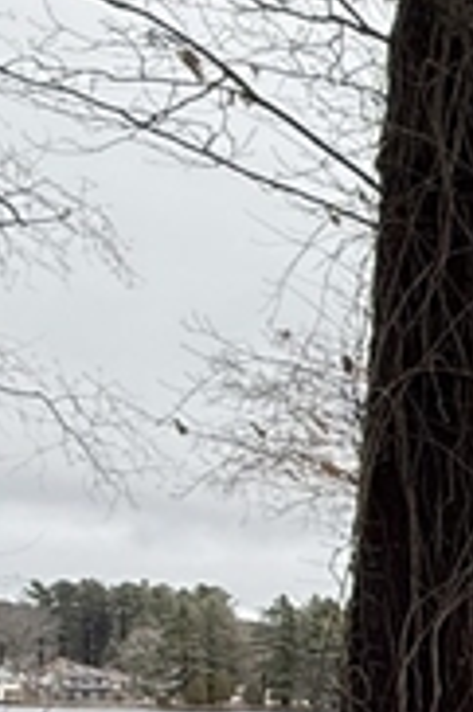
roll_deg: -1.7
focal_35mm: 82
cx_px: 1478
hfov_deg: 10.6
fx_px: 1619
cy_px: 728
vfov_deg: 23.6
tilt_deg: -0.5
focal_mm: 2.22
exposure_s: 1/181
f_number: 2.2
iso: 64
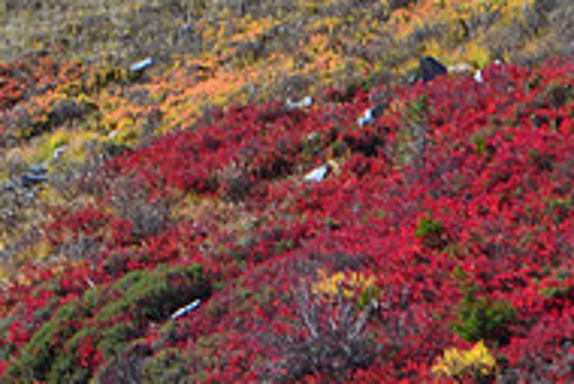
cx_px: 184
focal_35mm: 252
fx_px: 4013
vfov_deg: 5.5
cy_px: 429
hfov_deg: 8.2
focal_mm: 55
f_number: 10
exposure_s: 1/60
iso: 280
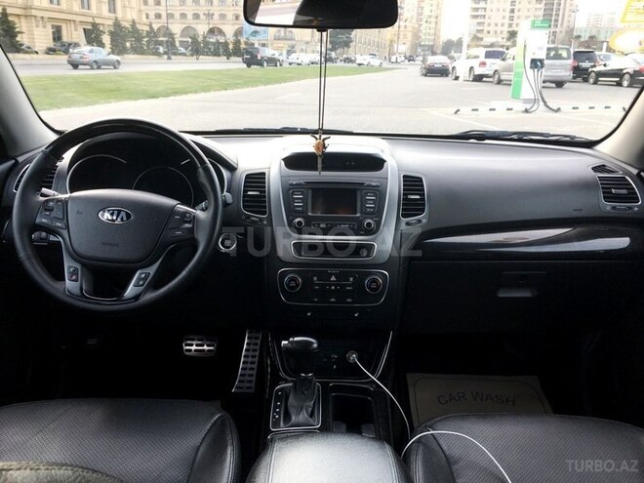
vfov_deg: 48.2
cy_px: 242
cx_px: 322
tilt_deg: -16.4
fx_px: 540
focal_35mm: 29
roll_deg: -1.4
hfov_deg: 61.7
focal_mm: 4.15
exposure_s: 1/100
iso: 25
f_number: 2.2
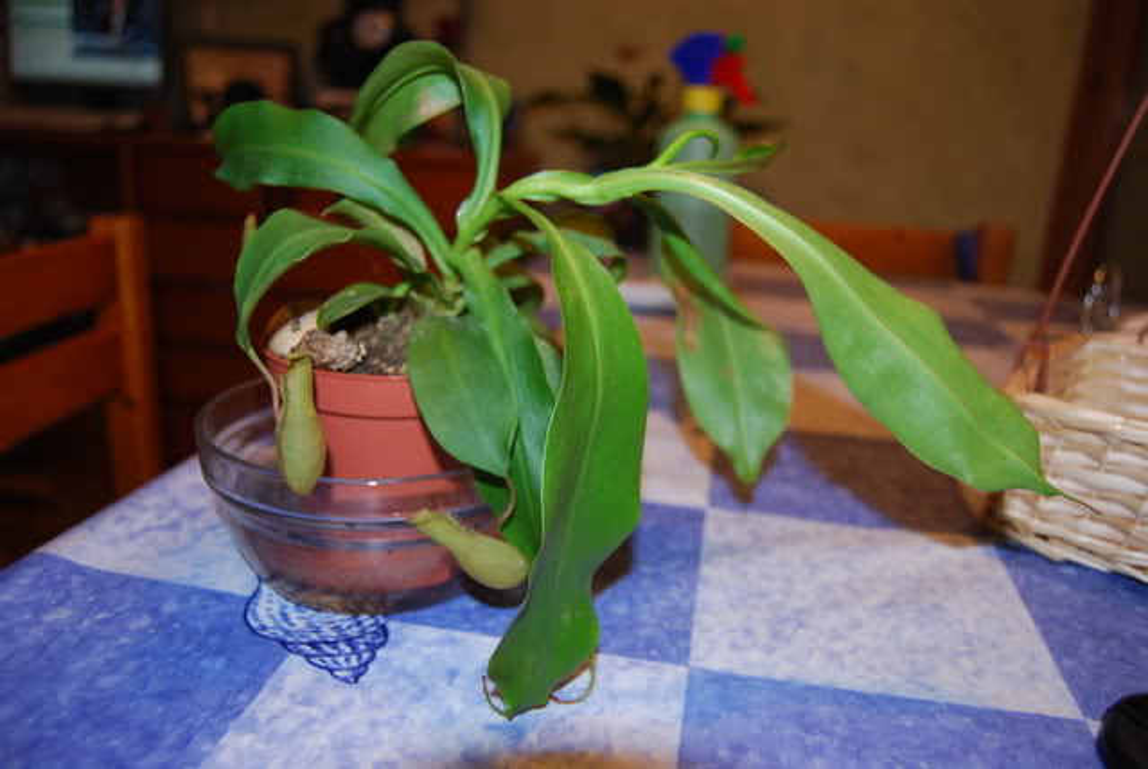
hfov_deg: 64.5
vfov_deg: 45.8
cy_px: 384
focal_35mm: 28
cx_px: 574
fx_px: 910
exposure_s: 1/60
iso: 200
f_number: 3.5
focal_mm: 19
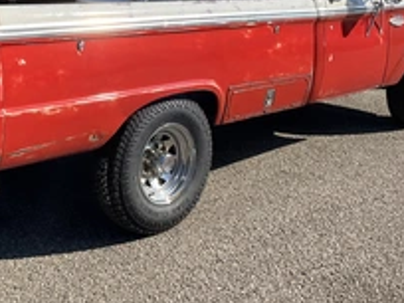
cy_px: 57
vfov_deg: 25.2
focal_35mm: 57
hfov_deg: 33.5
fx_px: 665
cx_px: 137
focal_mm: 3
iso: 25
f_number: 1.8
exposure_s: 1/1577
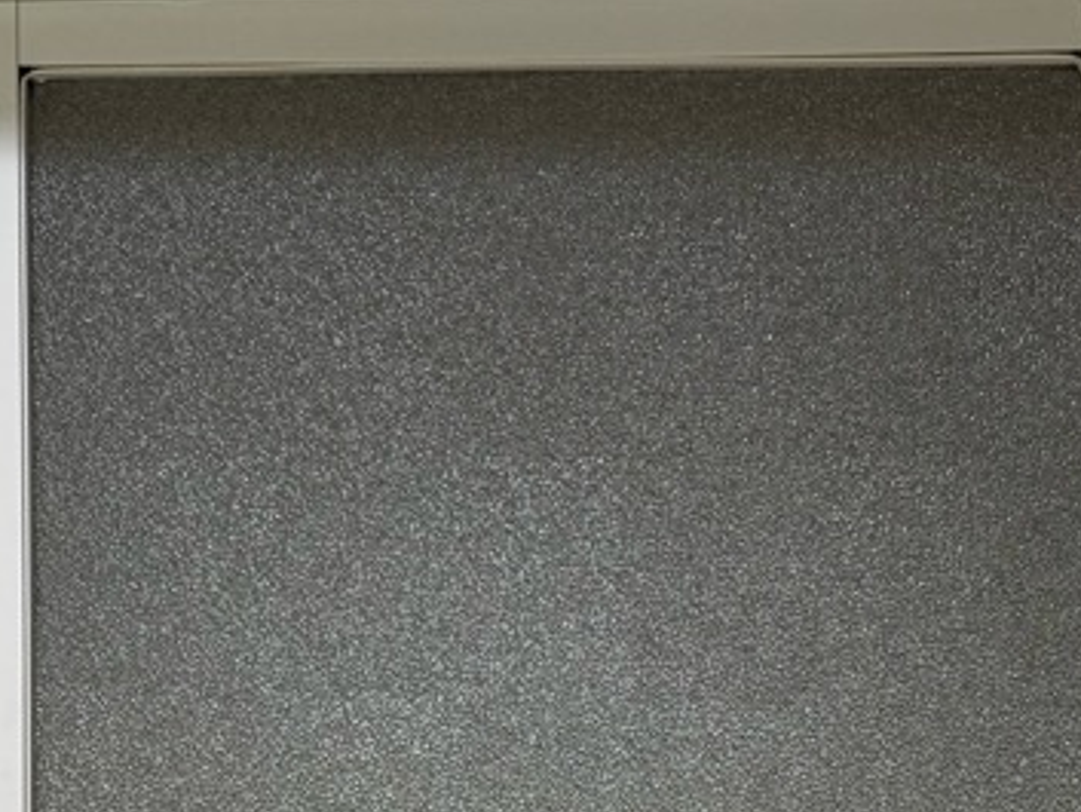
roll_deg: -4.3
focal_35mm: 87
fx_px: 2718
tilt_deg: +22.6
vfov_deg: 15.5
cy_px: -453
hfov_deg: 20.2
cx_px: -401
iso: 125
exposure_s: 1/60
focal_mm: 6.86
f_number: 1.78
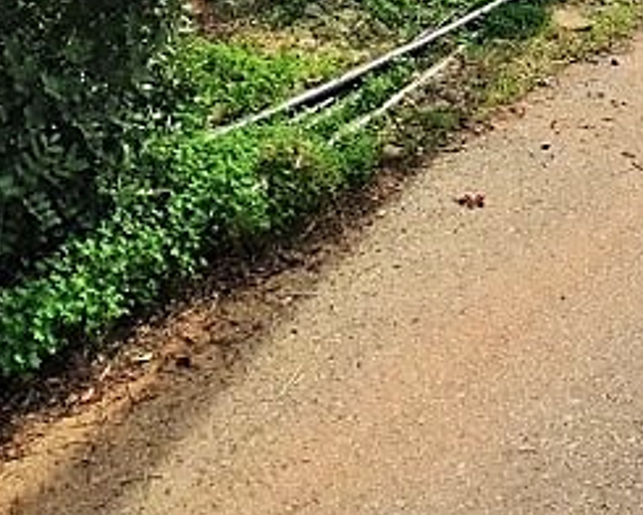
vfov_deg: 23.2
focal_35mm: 53
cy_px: -250
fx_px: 1009
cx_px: 486
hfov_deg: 34.6
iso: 50
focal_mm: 1.8
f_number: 2.2
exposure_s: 1/1756
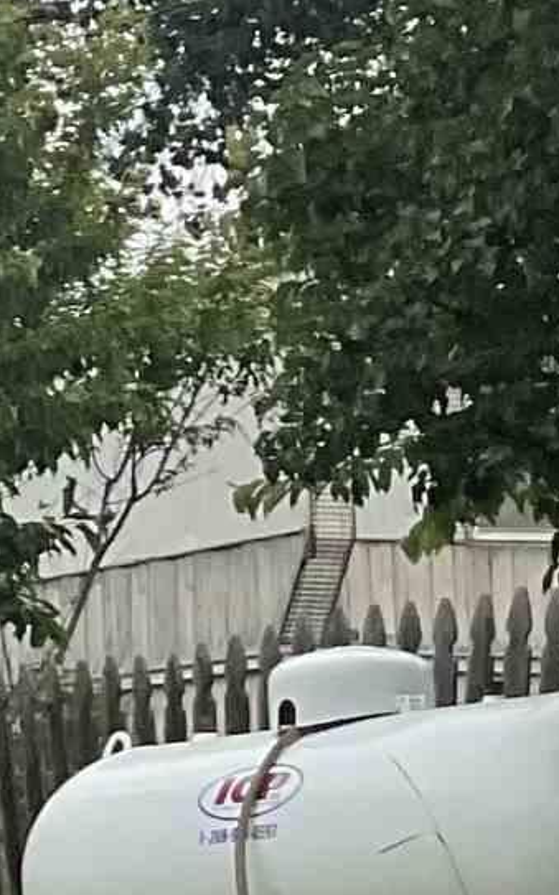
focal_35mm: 174
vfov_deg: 11.9
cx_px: -1939
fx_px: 4245
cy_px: 829
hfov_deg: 5.9
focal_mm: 3
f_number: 1.8
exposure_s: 1/855
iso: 16
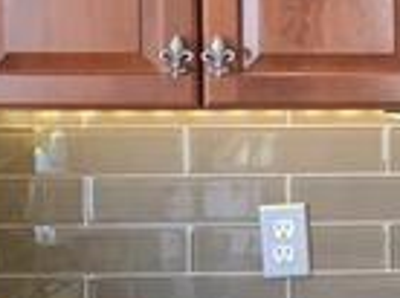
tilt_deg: -3.8
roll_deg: -0.2
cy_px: 110
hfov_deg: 9.3
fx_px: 2226
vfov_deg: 7.7
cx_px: 936
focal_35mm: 193
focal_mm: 4.25
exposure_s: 1/60
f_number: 1.8
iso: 200
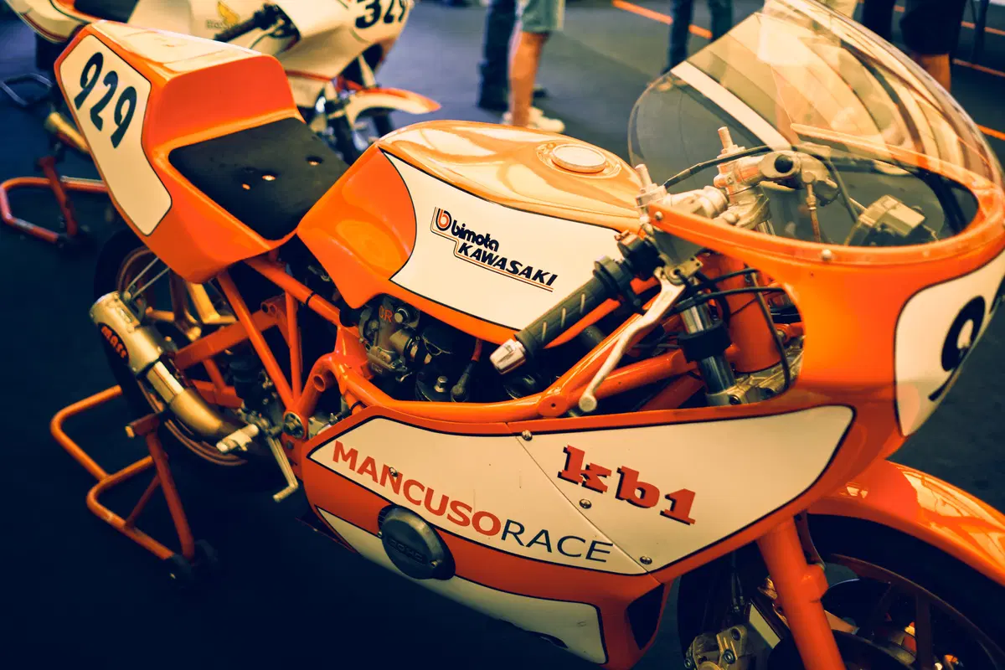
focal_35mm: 35
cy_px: 335
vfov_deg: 37.9
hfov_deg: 54.4
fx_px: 977
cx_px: 502
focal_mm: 23
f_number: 1.4
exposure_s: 1/160
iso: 500
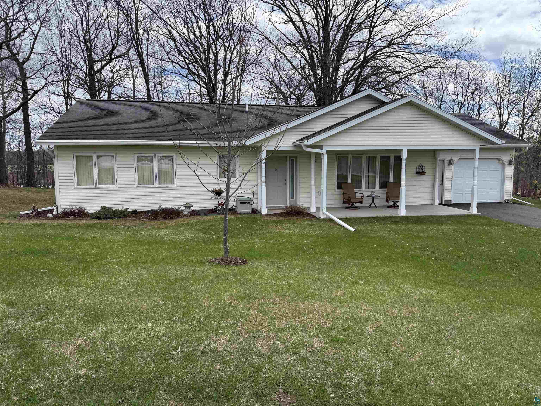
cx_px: 270
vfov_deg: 56.8
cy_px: 203
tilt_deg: -6.3
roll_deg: +0.0
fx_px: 375
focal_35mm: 24
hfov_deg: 71.6
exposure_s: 1/4167
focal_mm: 6.76
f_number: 1.78
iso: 100
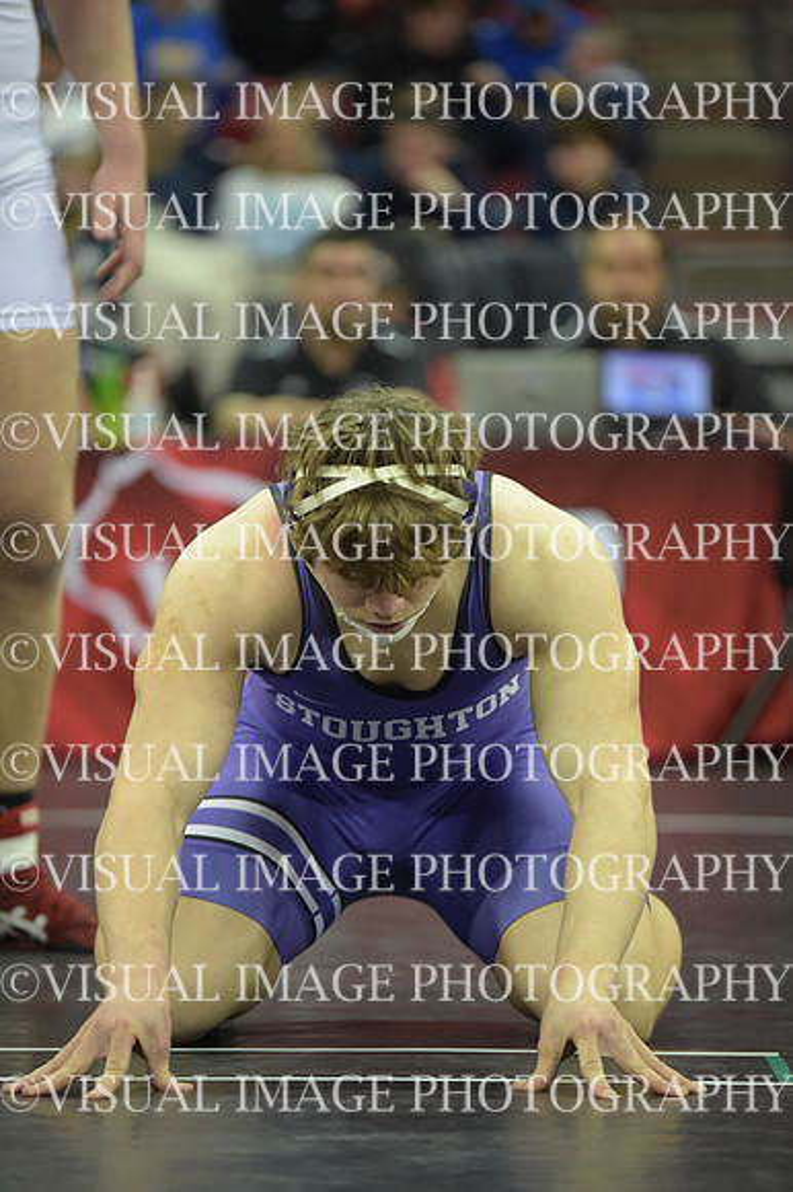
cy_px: 596
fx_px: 6616
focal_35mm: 200
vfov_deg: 10.3
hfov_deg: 6.9
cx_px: 396
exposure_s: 1/1250
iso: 6400
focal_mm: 200
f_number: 2.8
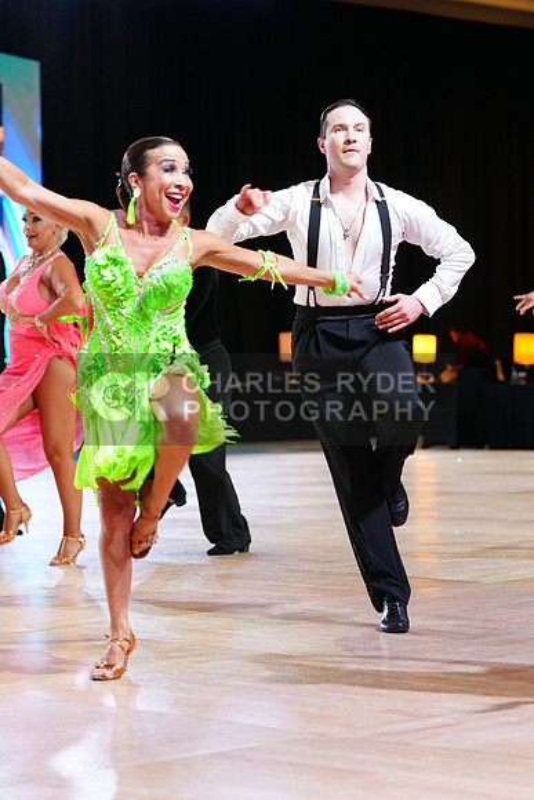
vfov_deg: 19.3
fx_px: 2357
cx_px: 267
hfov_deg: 12.9
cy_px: 400
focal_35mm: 106
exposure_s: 1/250
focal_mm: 106
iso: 2500
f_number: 4
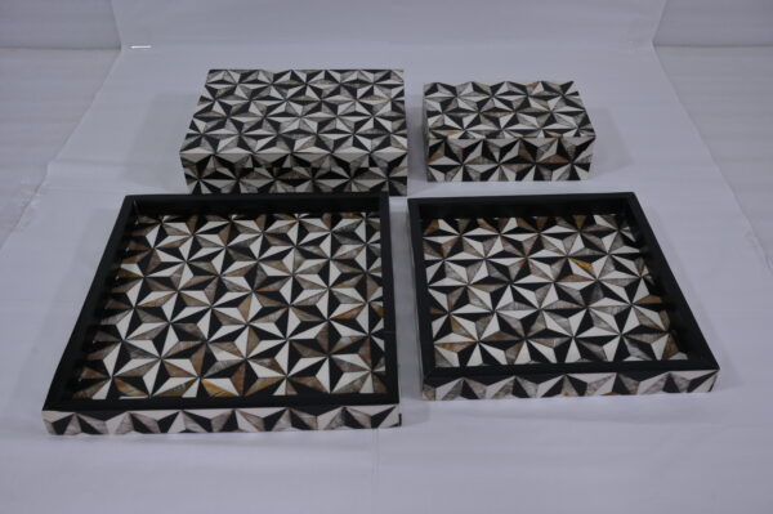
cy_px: 257
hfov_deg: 56.5
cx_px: 386
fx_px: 719
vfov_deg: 39.4
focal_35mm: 34
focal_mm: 33.5
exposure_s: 1/125
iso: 400
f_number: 9
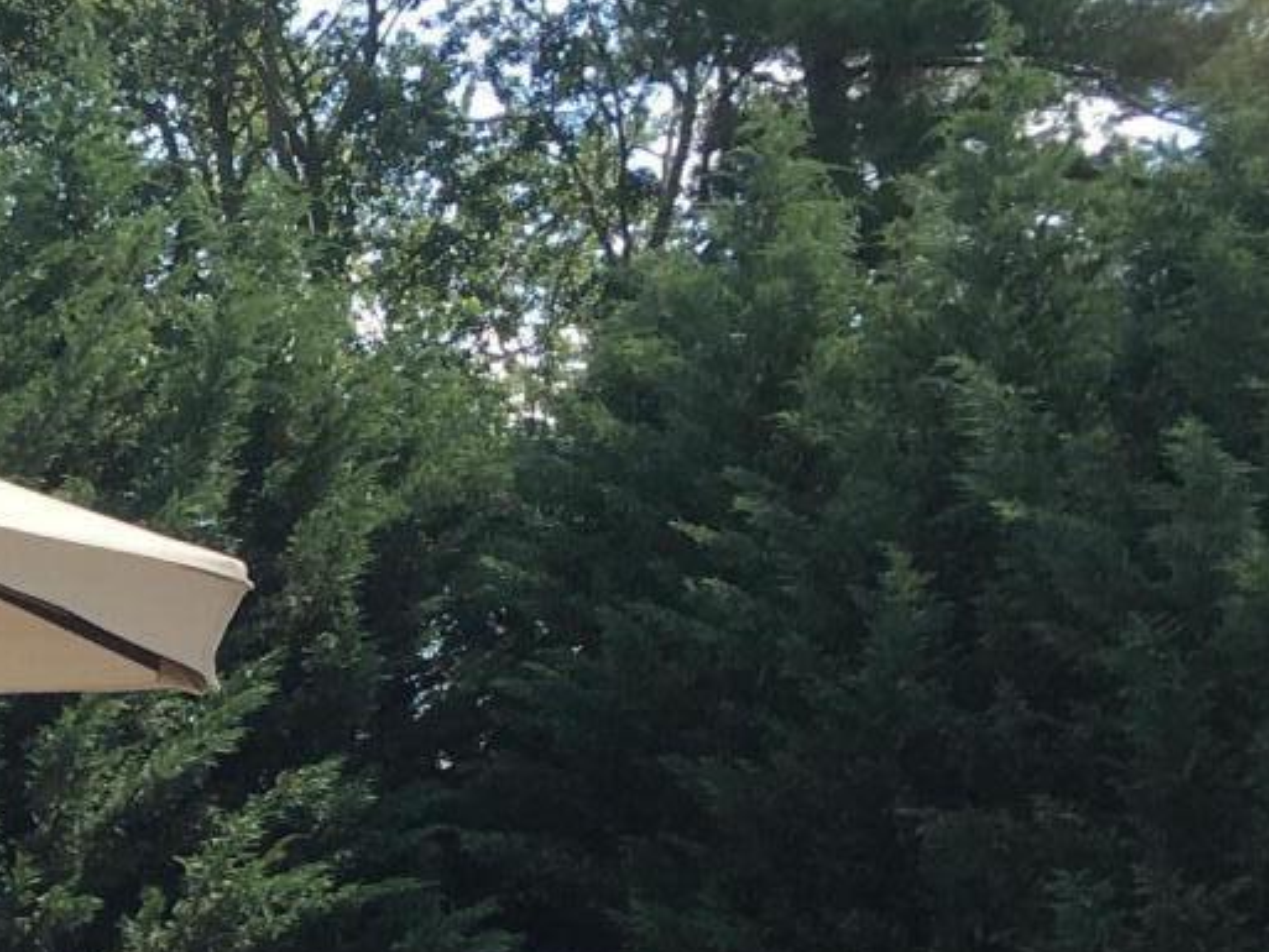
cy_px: 1338
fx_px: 4143
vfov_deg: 12.6
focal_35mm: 113
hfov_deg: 15.8
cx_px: -707
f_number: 2.2
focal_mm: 4.15
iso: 25
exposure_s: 1/516
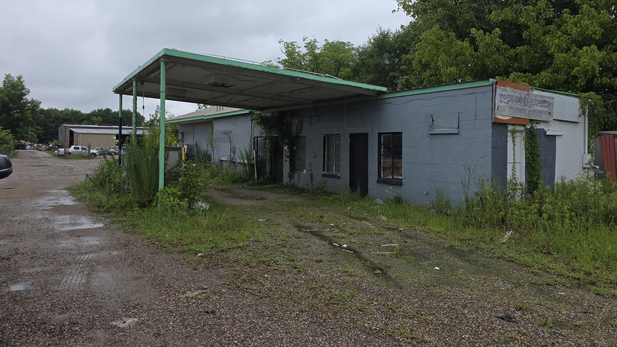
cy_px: 145
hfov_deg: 71.9
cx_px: 317
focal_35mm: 26
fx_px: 425
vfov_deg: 44.2
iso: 12
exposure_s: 1/235
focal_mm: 6.3
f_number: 1.7
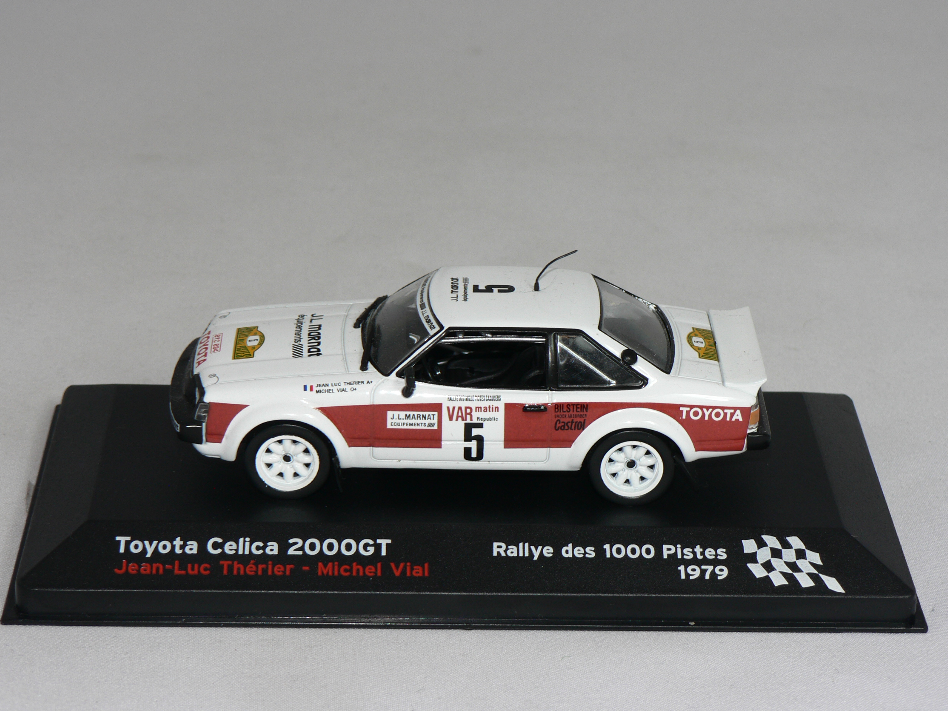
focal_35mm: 93
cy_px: 356
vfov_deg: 15.9
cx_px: 474
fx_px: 2547
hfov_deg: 21.1
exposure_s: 1/60
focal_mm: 15.5
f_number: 4
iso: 80
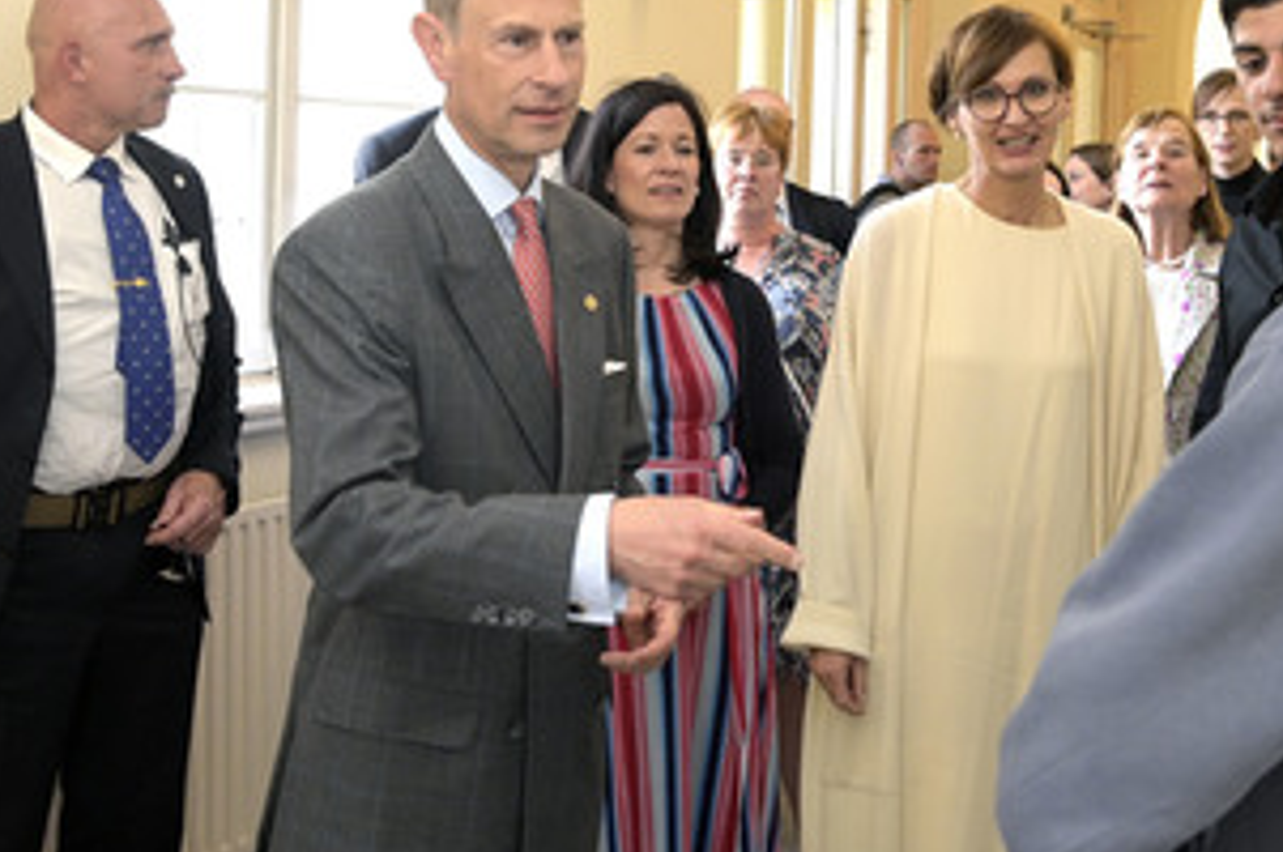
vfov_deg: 28.0
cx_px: 757
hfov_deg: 41.0
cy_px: 345
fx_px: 1709
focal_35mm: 48
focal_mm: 32
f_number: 5.6
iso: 4000
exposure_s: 1/160
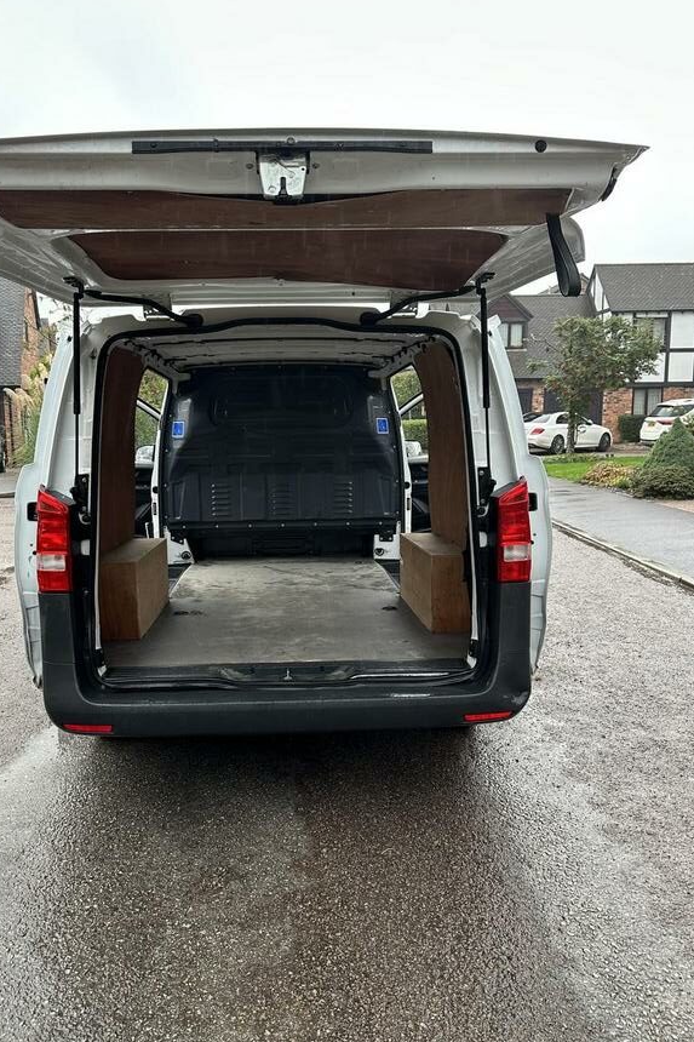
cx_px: 296
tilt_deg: -7.7
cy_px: 511
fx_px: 752
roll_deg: +1.1
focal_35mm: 26
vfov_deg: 69.4
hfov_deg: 49.4
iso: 125
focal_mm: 6.86
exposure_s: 1/121
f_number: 1.78
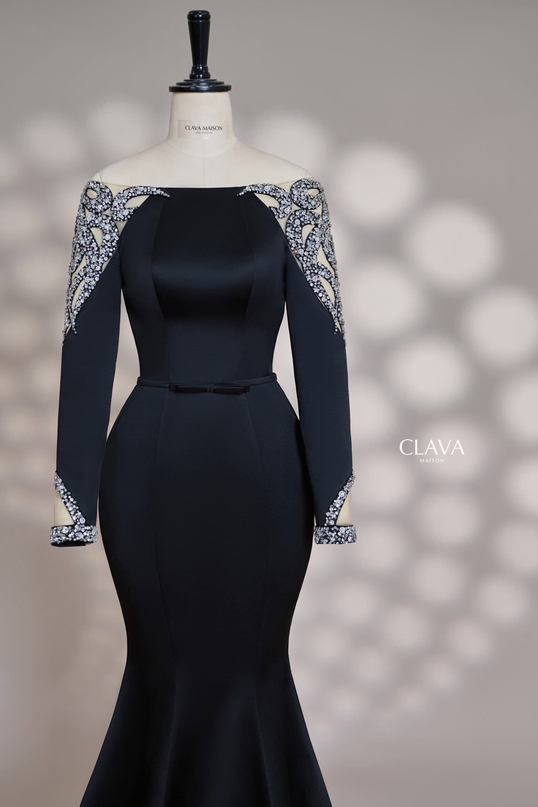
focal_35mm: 51
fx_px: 1143
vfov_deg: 38.9
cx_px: 271
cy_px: 410
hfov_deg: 26.5
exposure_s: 1/200
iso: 1000
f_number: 3.2
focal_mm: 50
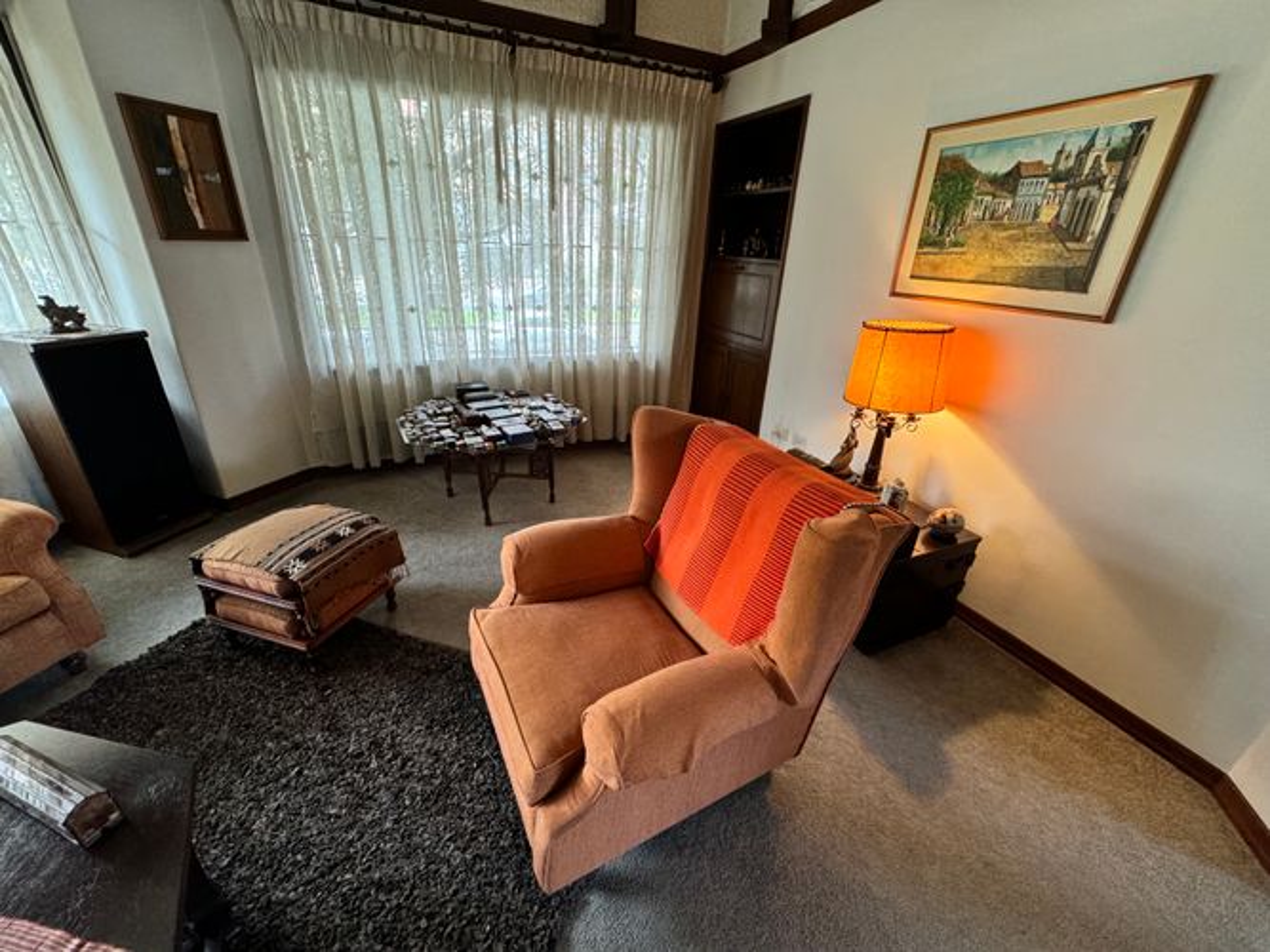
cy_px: 476
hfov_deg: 102.1
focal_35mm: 14
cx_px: 635
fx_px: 514
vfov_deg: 85.7
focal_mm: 2.22
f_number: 2.2
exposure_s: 1/60
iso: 500
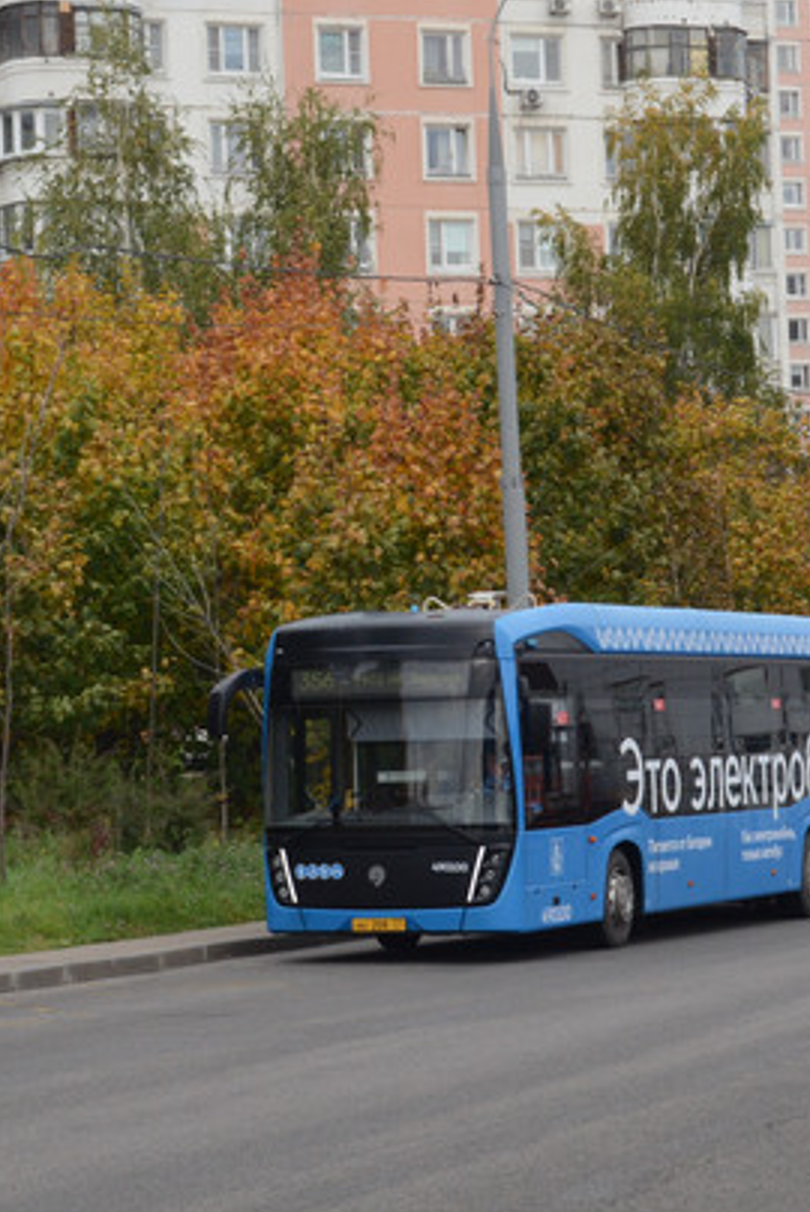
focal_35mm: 109
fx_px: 3672
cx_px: 471
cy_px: 579
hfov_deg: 12.6
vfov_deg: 18.7
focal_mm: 46
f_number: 11
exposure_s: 1/640
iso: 900
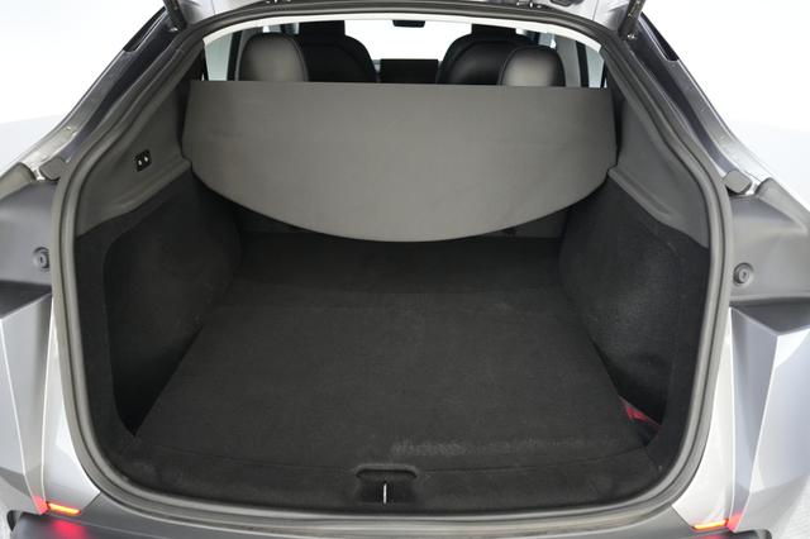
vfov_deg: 51.2
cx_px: 405
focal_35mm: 25
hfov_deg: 71.5
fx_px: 562
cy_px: 270
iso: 8000
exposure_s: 1/160
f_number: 2.8
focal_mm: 25
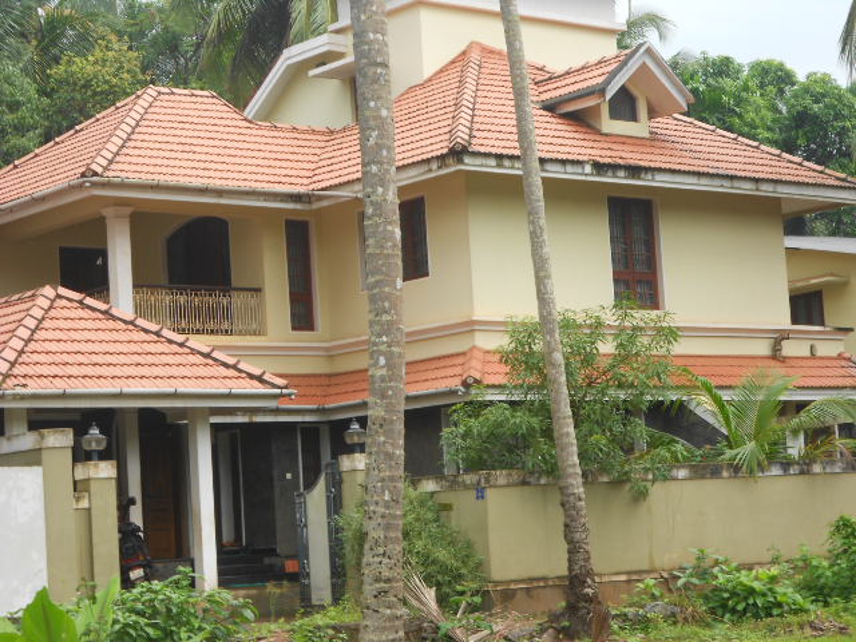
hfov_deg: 22.8
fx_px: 2127
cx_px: 428
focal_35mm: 86
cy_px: 321
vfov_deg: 17.2
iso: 80
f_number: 6.3
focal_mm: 15.4
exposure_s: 1/60
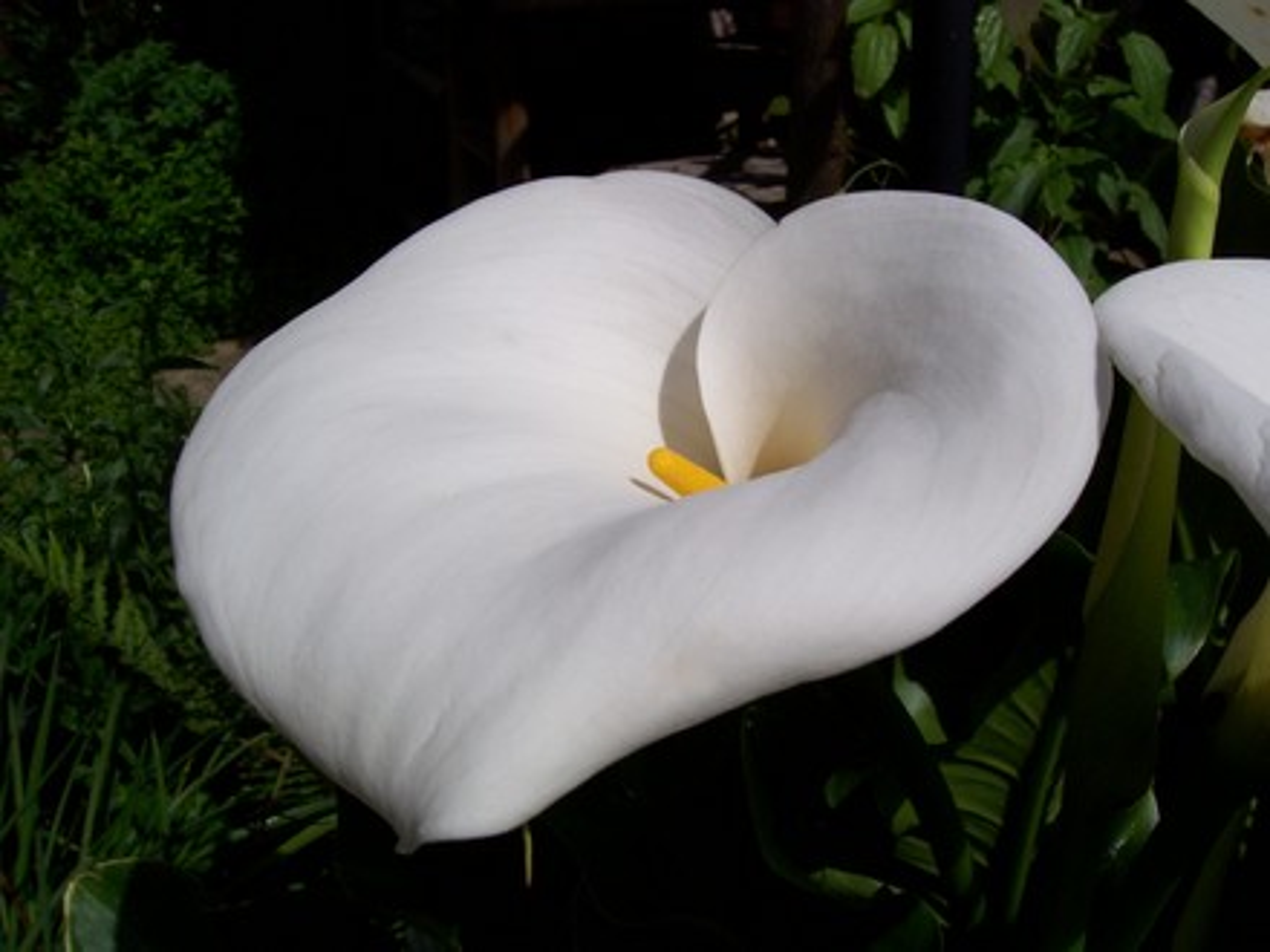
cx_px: 635
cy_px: 476
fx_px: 1247
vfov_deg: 41.8
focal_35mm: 34
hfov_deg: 54.0
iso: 80
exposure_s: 1/1401
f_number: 5.1
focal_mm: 5.6
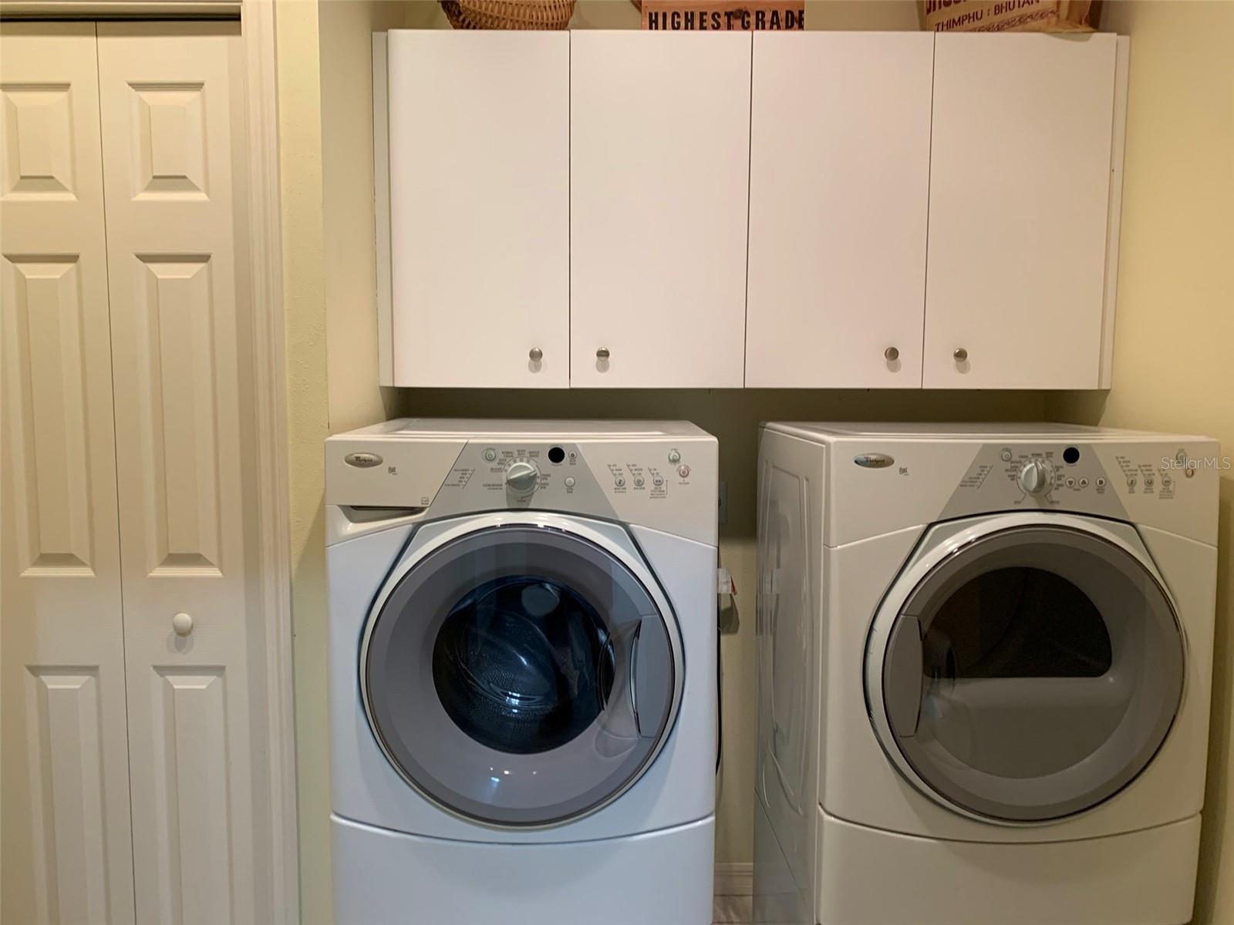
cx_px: 617
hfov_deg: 67.3
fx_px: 927
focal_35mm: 26
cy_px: 462
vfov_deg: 53.1
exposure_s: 1/60
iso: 100
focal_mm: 4.25
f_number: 1.8
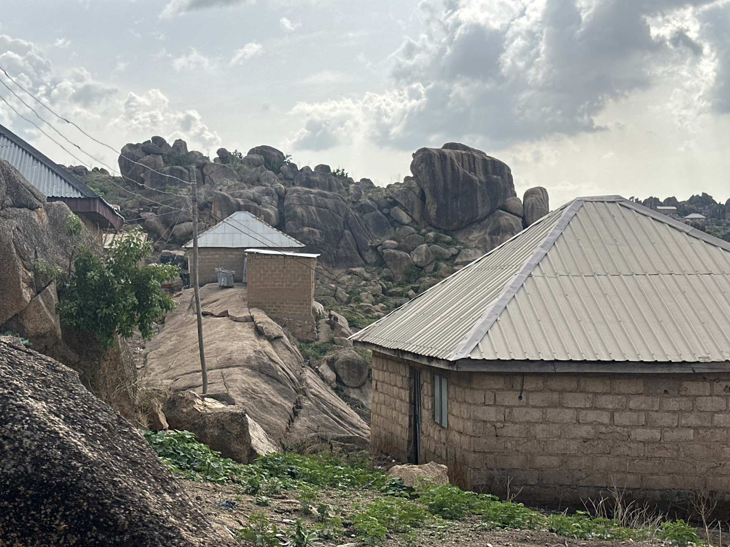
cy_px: 304
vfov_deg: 27.0
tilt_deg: -2.5
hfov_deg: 35.5
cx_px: 323
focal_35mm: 54
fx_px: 1139
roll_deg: +0.6
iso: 64
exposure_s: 1/4785
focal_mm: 6.86
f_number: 1.78
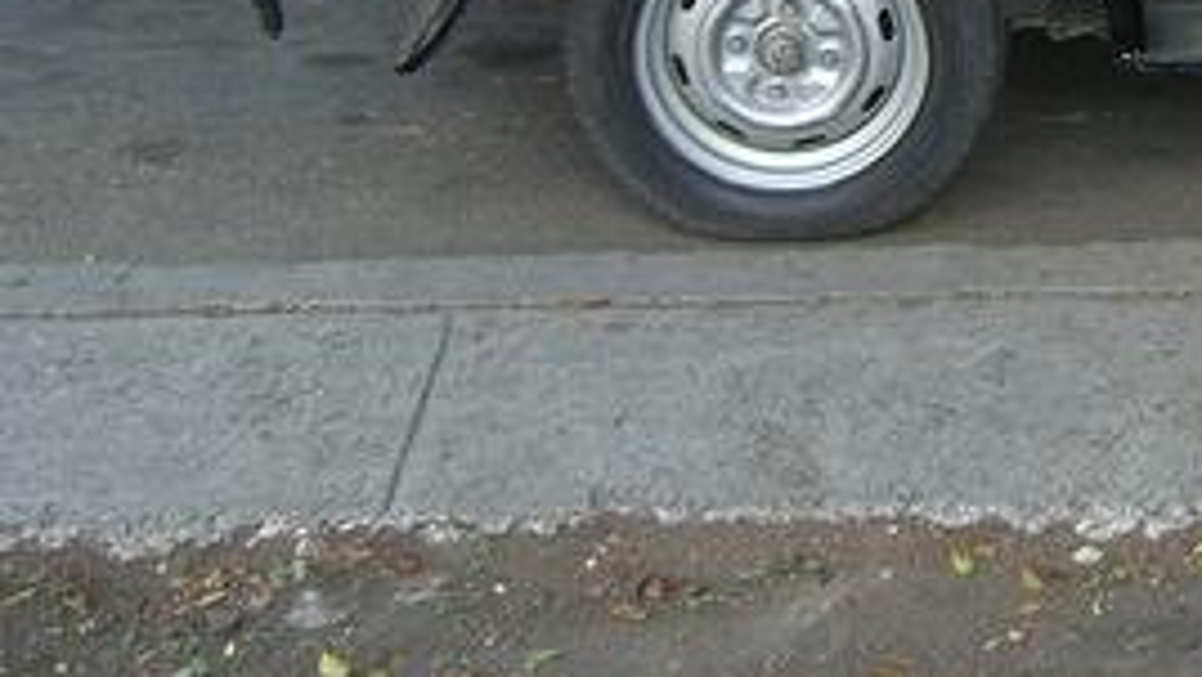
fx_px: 3157
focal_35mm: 99
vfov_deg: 11.7
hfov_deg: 20.3
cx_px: 1399
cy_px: -354
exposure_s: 1/100
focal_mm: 7.9
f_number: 2.8
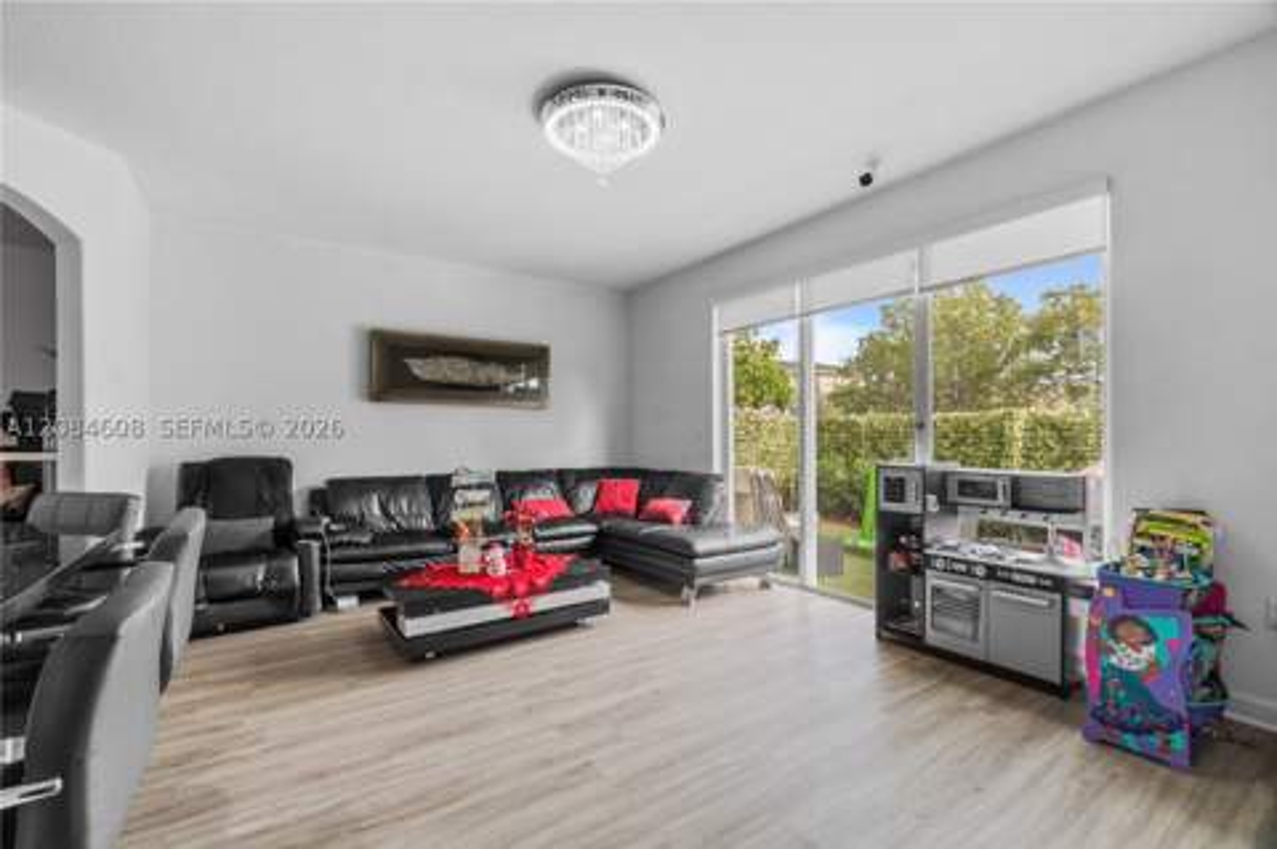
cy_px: 424
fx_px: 532
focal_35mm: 15
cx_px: 638
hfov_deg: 100.4
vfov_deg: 77.2
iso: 250
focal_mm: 10
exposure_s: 1/10
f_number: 8
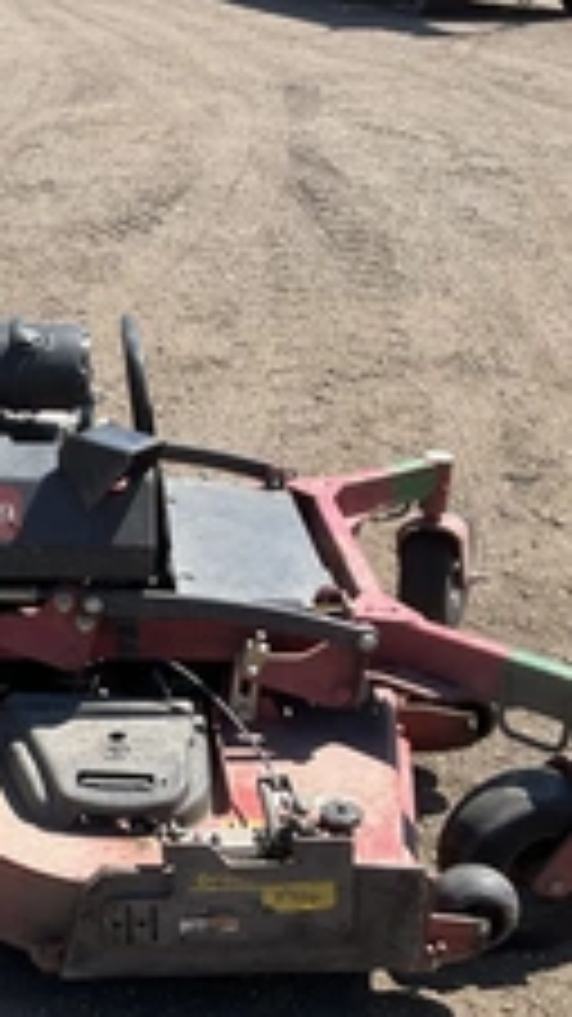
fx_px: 1511
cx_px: -5
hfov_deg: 20.7
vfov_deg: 37.2
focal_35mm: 56
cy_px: 531
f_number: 1.8
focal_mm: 3
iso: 25
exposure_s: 1/997
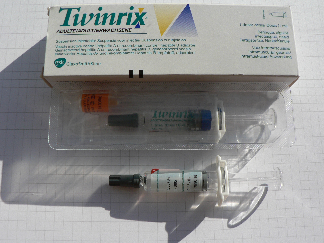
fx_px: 337
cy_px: 122
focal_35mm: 36
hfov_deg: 51.4
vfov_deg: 39.7
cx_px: 162
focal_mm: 6
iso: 80
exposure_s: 1/400
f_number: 5.6
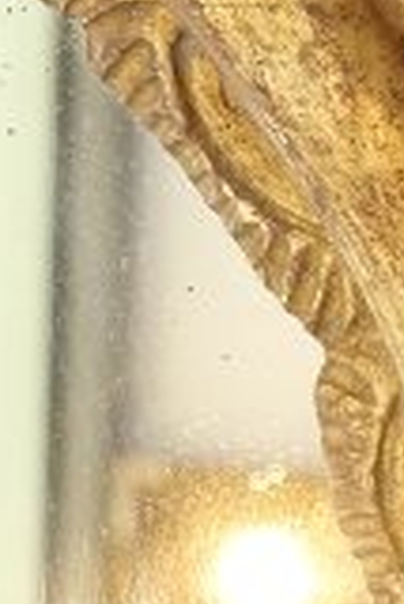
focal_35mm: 281
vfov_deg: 7.3
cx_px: 891
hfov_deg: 4.8
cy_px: 649
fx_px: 4720
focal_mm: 18
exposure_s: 1/60
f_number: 4.5
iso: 400
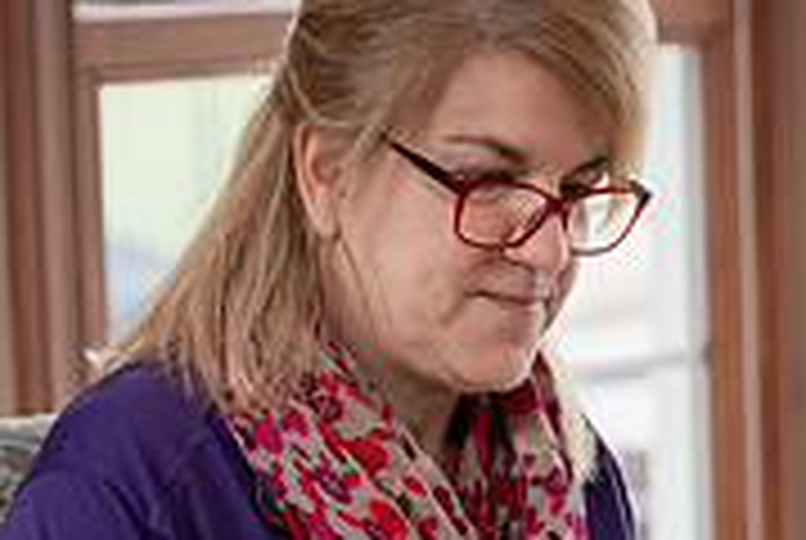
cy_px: 565
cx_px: 689
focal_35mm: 291
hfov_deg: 7.1
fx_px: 6526
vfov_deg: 4.7
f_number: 3.2
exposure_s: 1/200
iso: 500
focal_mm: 90
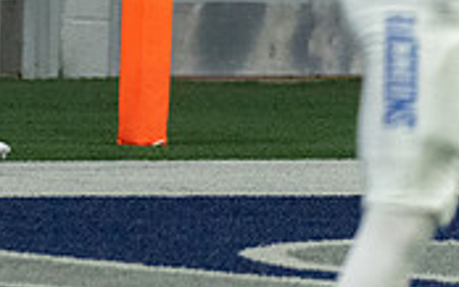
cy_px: -255
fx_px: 12279
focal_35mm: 981
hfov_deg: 2.1
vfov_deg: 1.3
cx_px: -253
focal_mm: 200
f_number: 2.8
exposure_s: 1/1250
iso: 4000
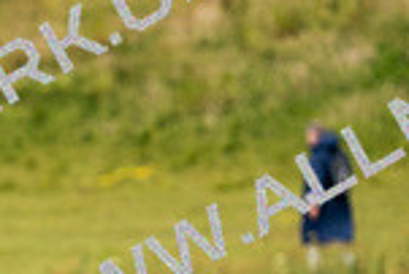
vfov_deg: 0.8
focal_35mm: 1765
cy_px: 408
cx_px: -200
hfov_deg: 1.2
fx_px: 20071
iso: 400
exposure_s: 1/2000
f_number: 6.3
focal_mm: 459
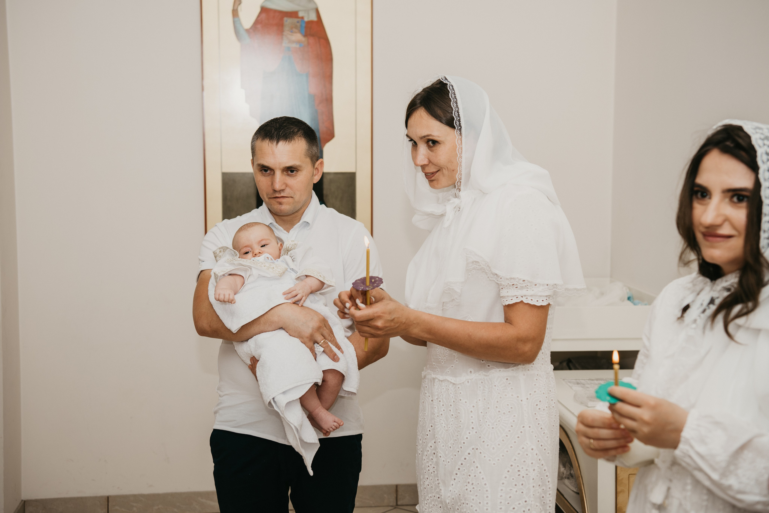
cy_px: 256
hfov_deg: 34.7
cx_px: 384
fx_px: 1229
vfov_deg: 23.6
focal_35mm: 58
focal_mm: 55
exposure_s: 1/160
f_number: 4
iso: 100
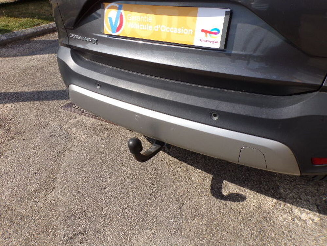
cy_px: 123
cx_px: 164
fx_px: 227
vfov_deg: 56.8
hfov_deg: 71.6
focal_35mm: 24
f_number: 5.8
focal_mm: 4.3
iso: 80
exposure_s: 1/320
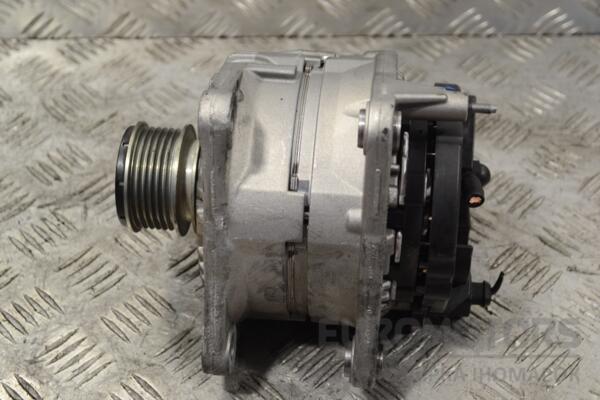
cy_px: 200
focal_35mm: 63
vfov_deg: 21.6
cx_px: 300
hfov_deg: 31.9
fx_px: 1050
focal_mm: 42
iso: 160
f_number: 5.3
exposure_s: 1/30
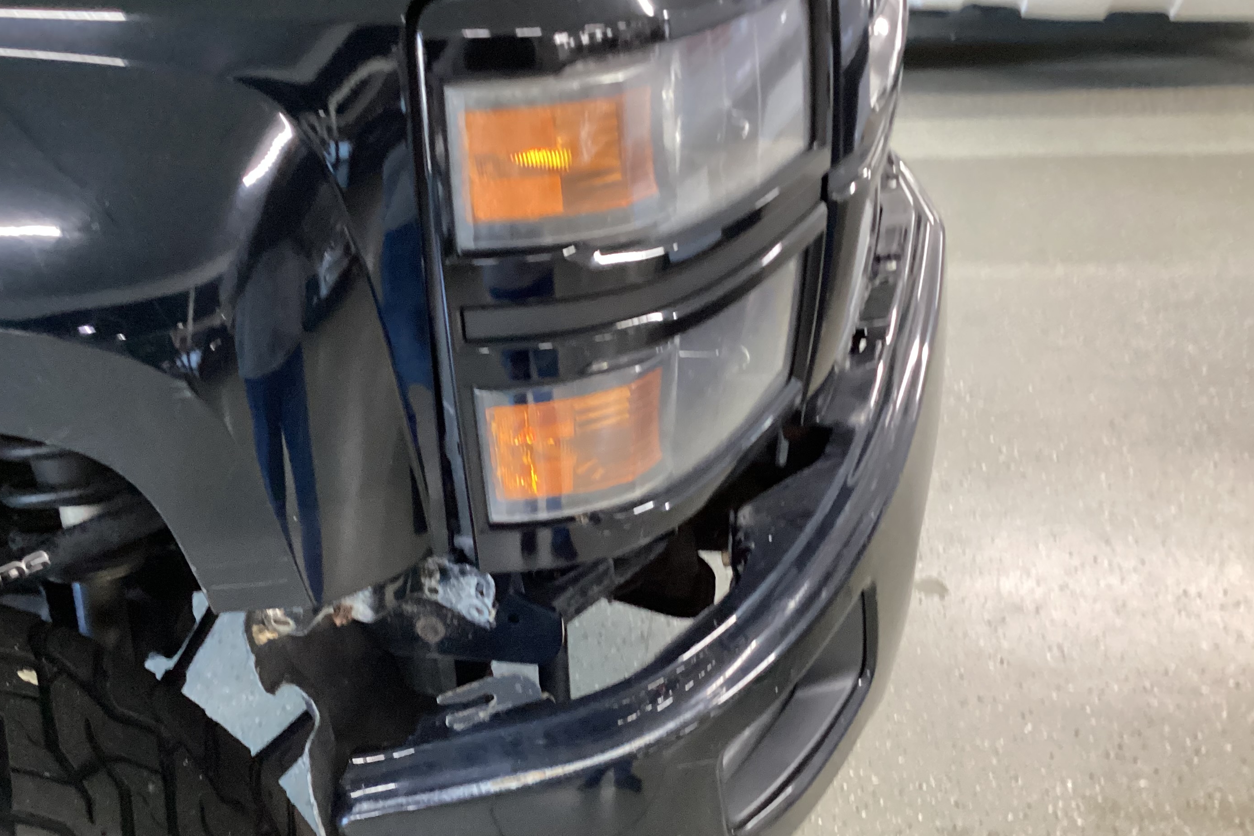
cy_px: 531
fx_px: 1324
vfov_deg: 34.8
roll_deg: +3.3
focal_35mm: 38
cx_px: 532
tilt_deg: -31.5
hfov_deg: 50.5
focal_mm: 3.3
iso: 400
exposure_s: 1/30
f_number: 2.4
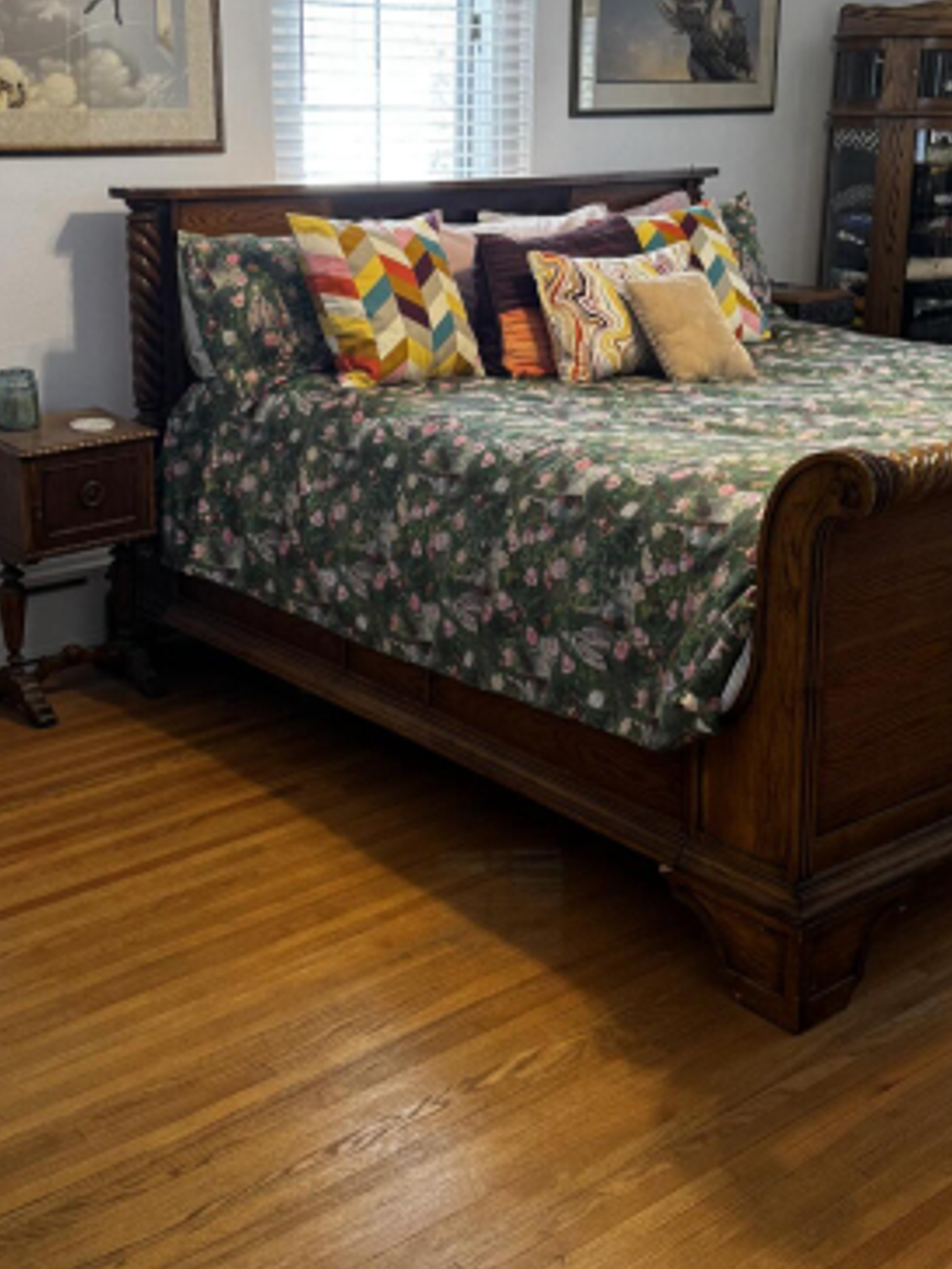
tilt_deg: -14.2
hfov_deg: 32.9
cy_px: 504
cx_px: 436
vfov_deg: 42.7
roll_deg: +0.2
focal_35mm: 44
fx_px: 1613
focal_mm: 6.76
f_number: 1.78
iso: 250
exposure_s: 1/60
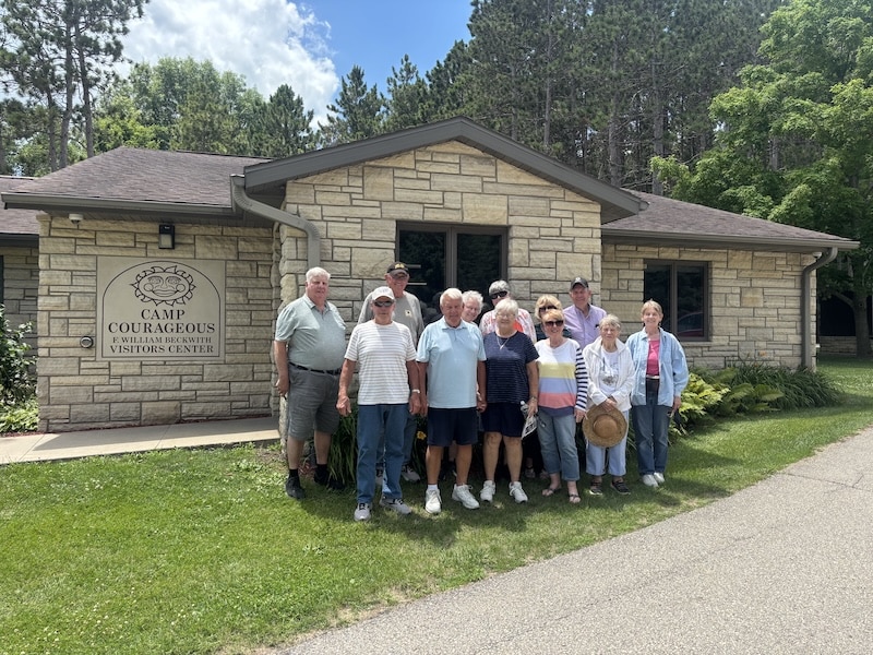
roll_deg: -1.0
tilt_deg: +0.8
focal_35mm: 26
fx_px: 656
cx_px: 436
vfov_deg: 53.1
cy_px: 328
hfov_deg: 67.3
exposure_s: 1/2024
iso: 50
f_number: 1.6
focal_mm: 5.96
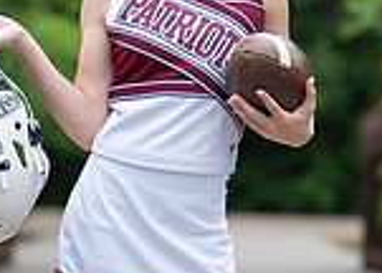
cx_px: 199
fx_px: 2605
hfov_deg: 8.4
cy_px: 243
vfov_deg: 6.0
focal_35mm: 240
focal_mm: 50
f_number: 1.2
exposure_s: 1/320
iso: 100
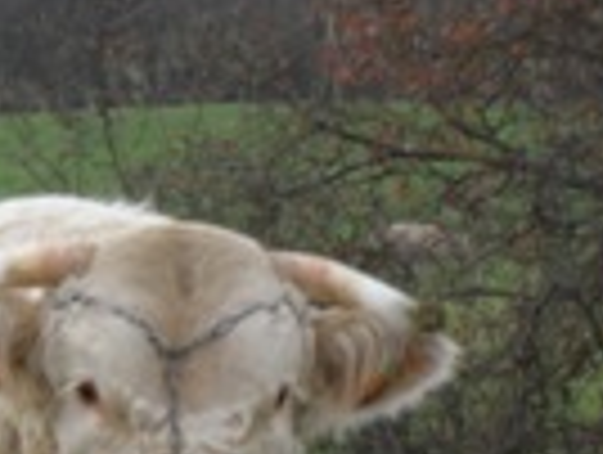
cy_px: 650
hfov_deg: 1.9
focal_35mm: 1033
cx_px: -328
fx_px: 18027
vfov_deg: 1.4
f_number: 5.6
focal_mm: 53.3
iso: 100
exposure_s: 1/90
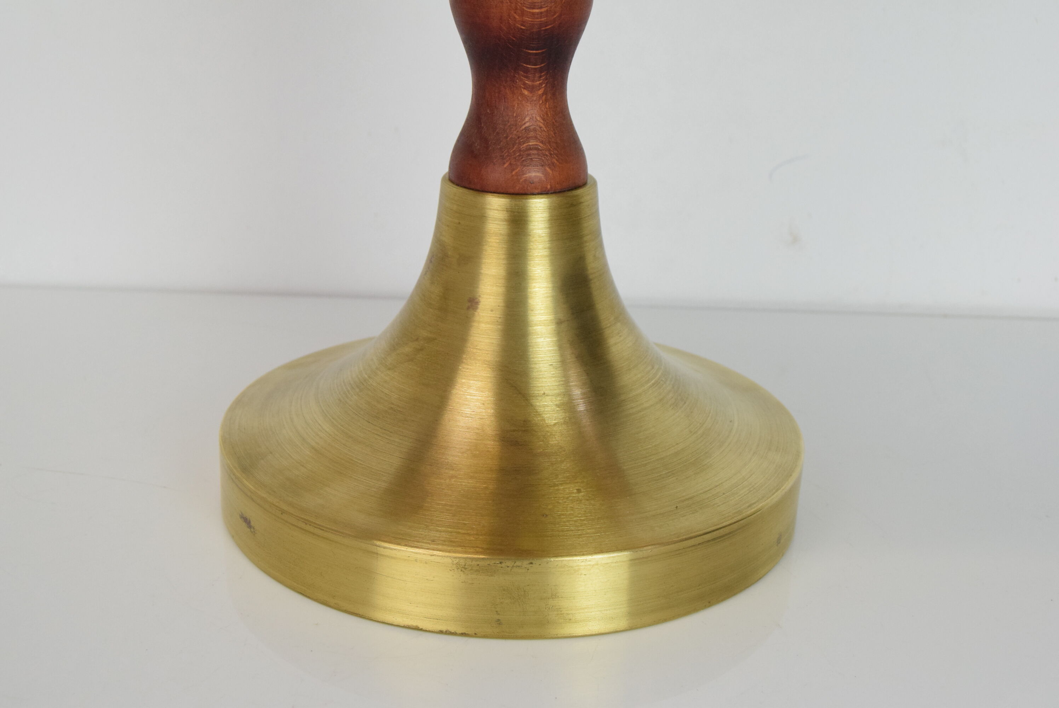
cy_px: 354
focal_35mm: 51
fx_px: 1501
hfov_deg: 38.9
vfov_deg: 26.5
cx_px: 530
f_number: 8
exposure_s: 1/250
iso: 1600
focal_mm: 34
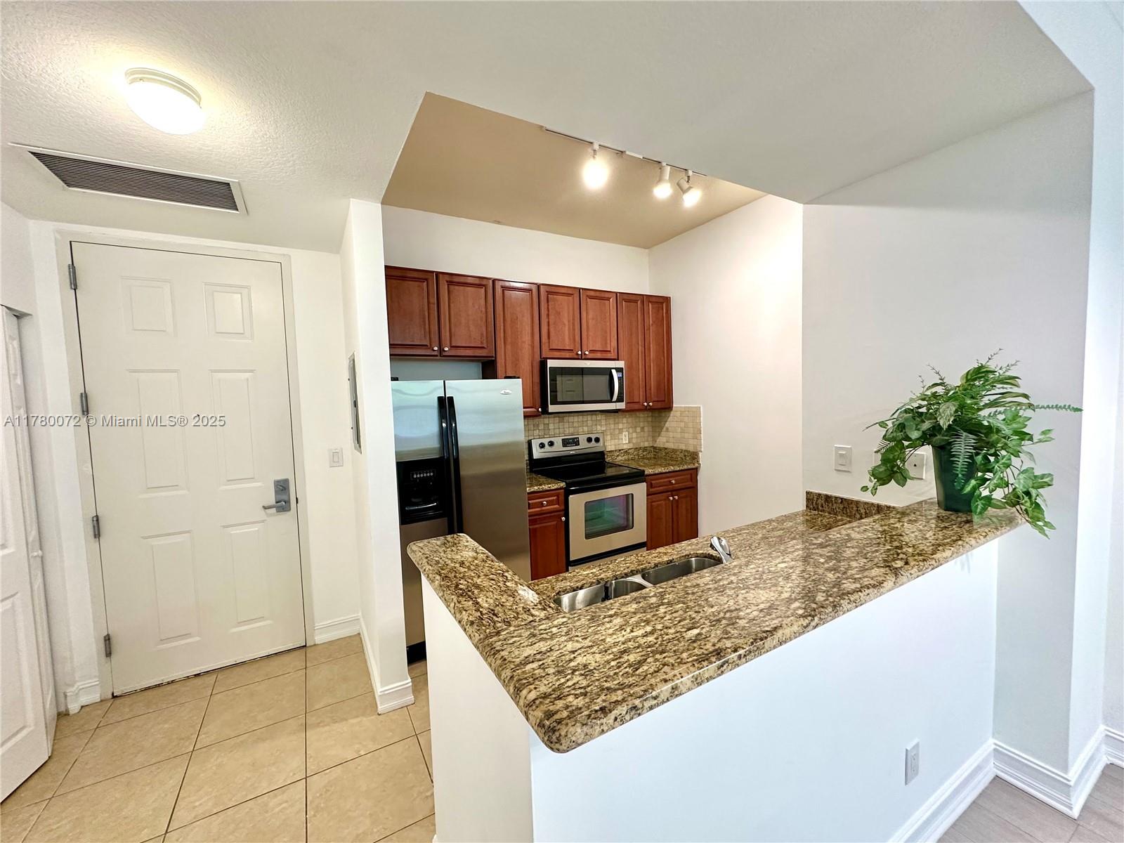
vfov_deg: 85.7
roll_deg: +1.1
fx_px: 455
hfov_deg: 102.1
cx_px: 562
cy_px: 422
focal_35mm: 14
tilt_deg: -3.1
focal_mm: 2.22
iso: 200
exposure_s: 1/120
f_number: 2.2
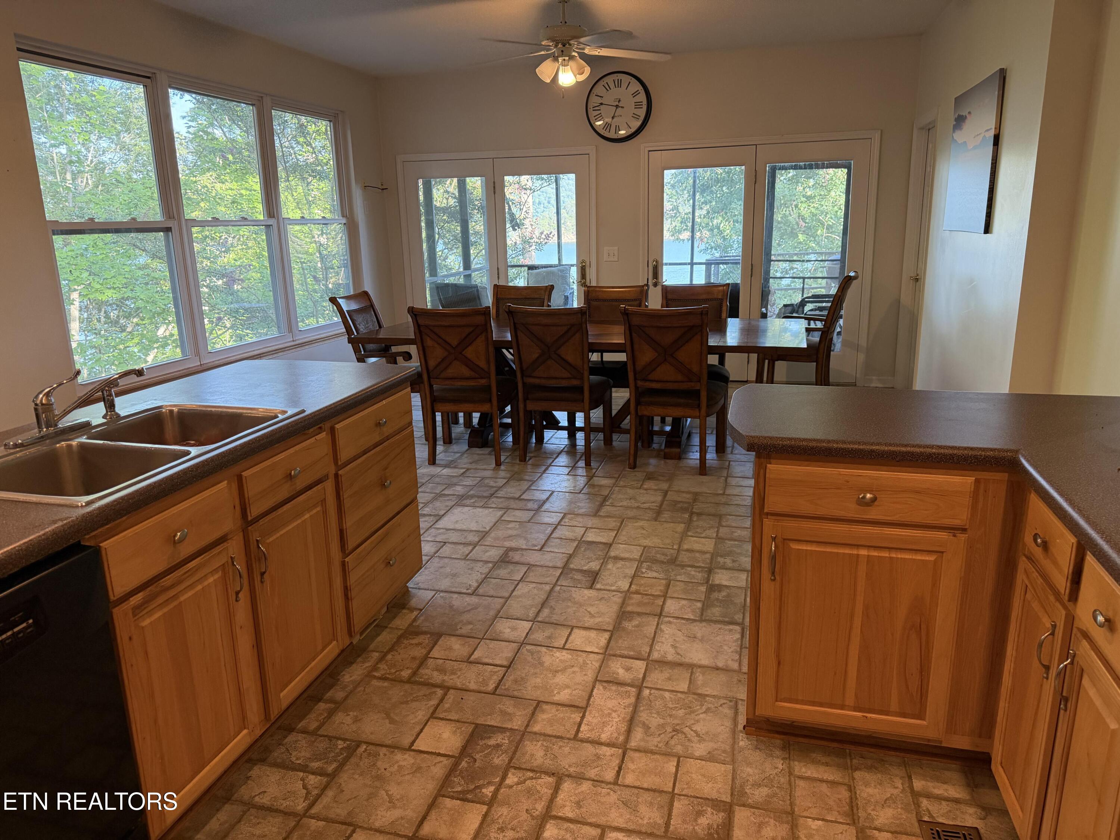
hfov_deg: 71.6
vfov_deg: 56.8
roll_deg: +0.5
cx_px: 560
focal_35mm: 24
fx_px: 777
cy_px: 420
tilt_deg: -14.5
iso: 400
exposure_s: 1/120
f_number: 1.78
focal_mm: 6.76
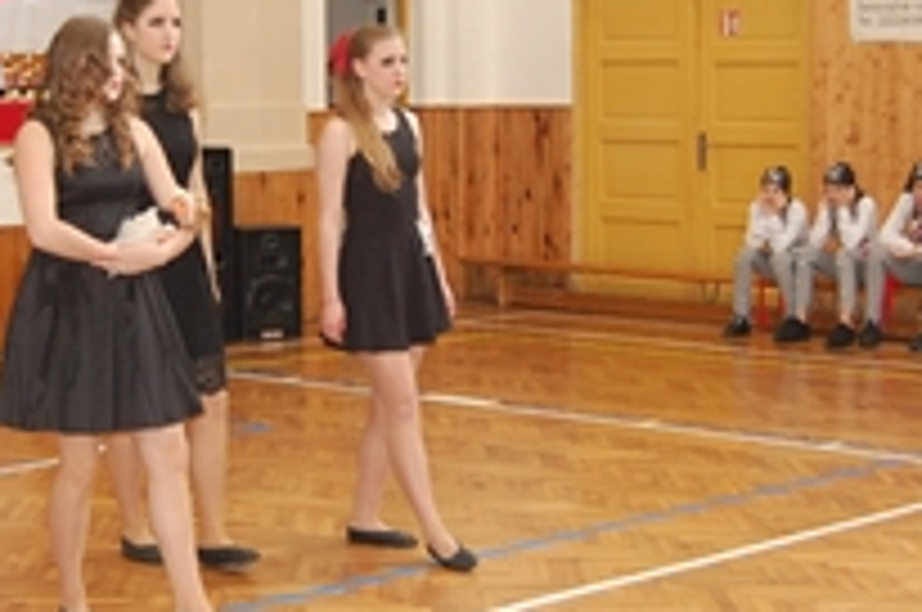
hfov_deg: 21.4
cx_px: 310
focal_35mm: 95
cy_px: 243
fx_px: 2429
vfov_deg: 14.3
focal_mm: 26
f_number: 4
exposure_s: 1/60
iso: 640
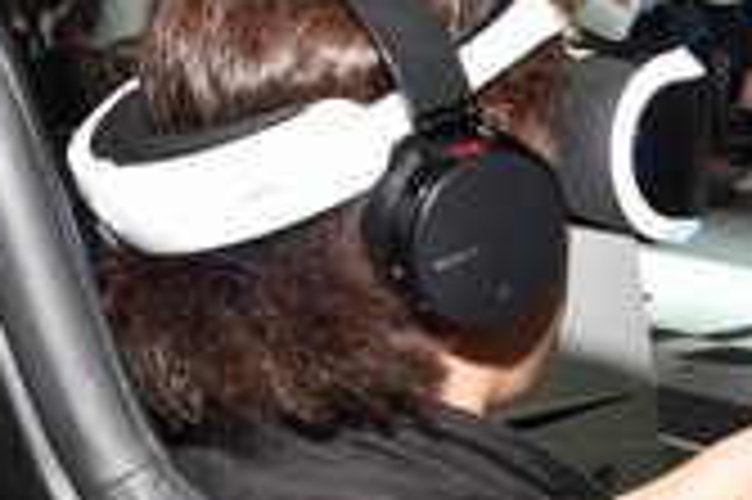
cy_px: 471
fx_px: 1732
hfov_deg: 22.3
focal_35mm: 83
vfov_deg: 16.2
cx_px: 946
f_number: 6.3
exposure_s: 1/60
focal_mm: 18
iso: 500
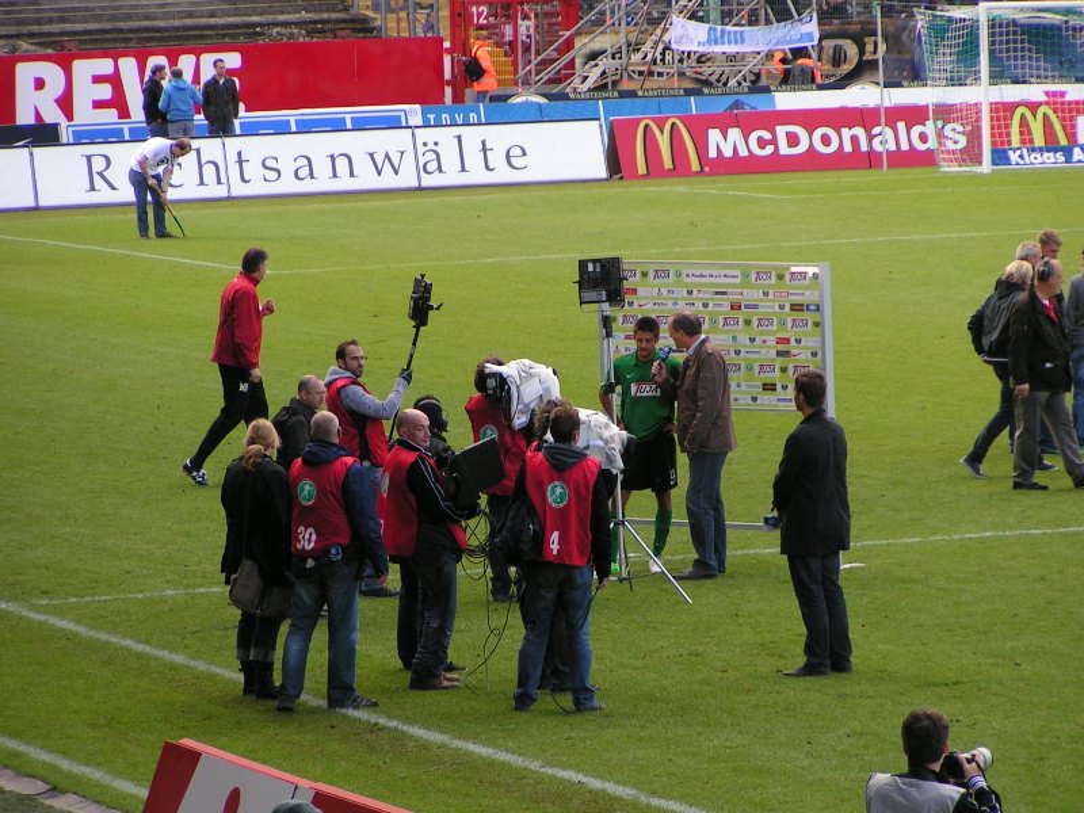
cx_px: 542
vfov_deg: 6.0
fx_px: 7735
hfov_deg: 8.0
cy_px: 406
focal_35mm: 247
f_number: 3.5
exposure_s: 1/250
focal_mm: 37.8
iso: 80
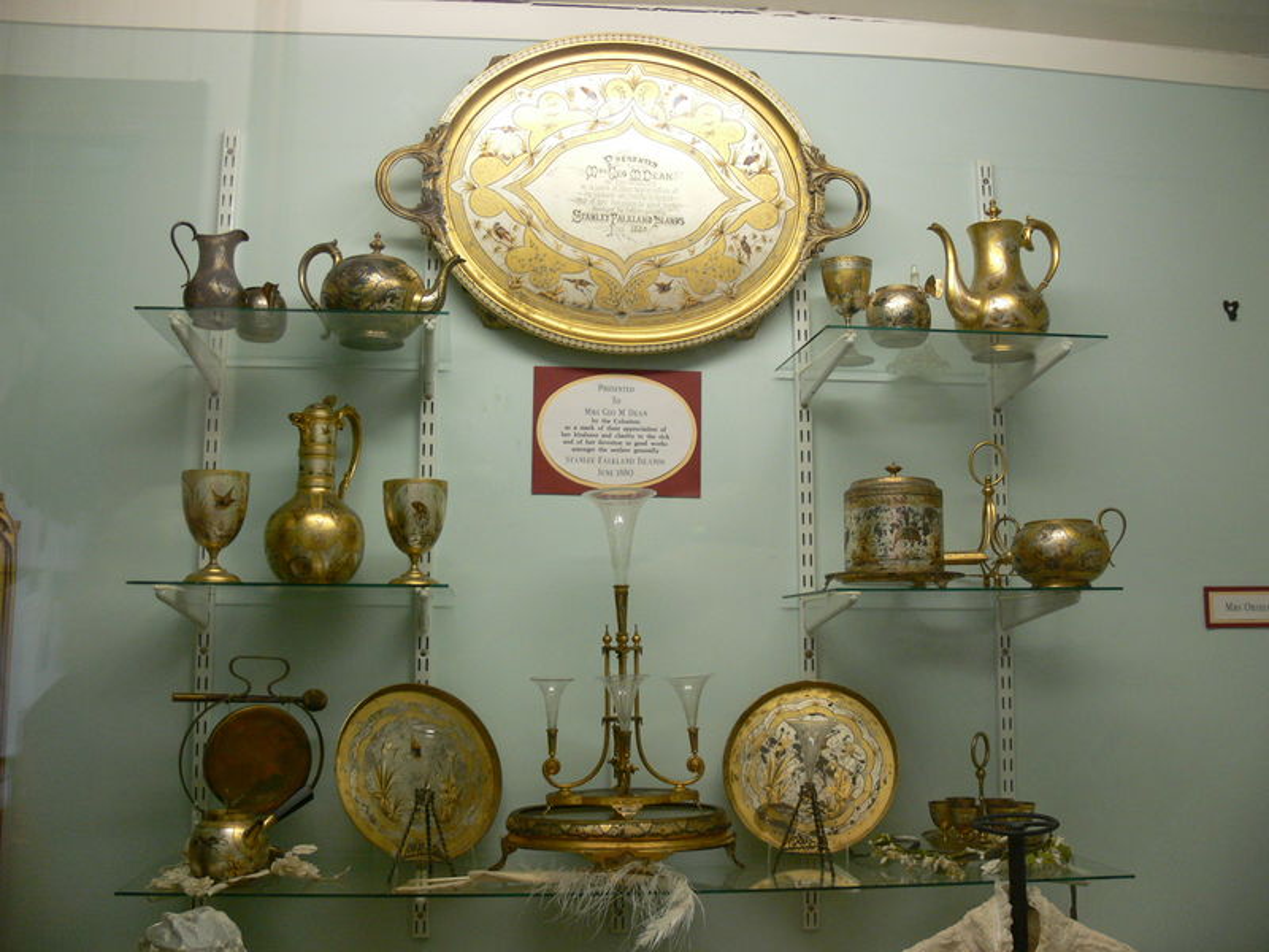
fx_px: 1283
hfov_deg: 52.6
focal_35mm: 35
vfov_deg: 40.7
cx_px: 634
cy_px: 476
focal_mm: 7.4
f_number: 2.8
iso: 160
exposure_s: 1/30
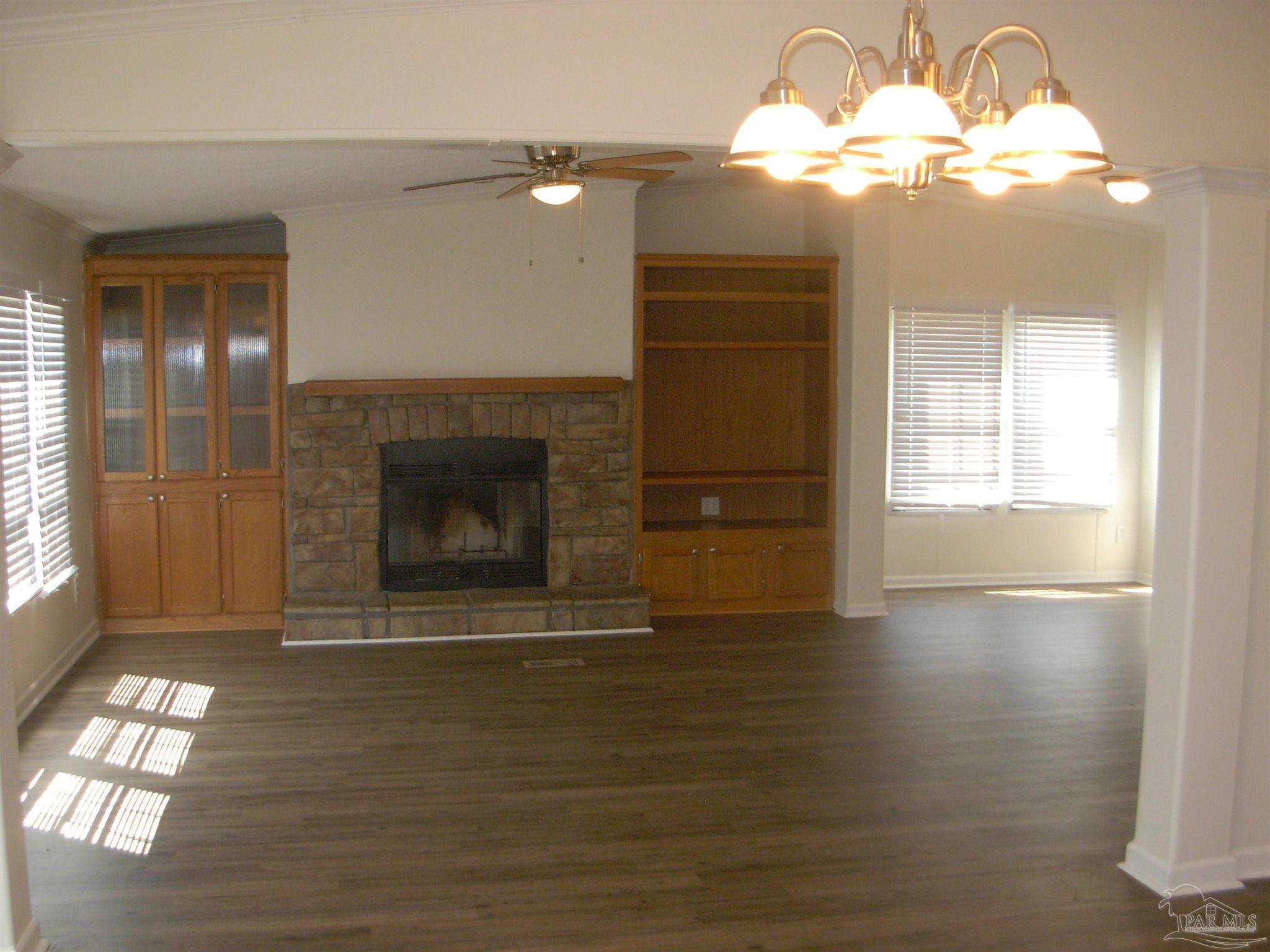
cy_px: 476
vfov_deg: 37.7
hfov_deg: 49.0
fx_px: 1394
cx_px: 635
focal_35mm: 38
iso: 237
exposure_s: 1/67.8
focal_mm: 6.3
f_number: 2.9
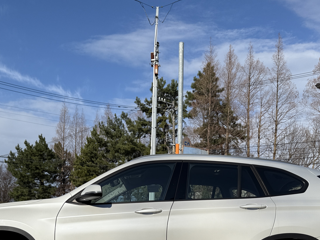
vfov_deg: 31.7
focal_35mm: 44
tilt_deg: +4.6
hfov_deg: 42.9
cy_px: 204
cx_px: 150
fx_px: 407
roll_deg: -1.6
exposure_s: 1/7353
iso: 80
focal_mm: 6.76
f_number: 1.78
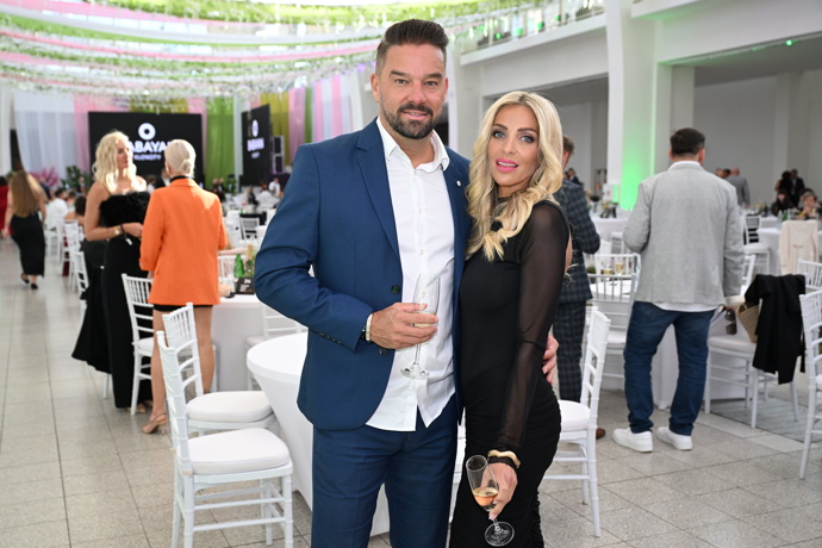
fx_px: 868
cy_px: 274
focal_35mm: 38
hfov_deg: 50.7
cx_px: 411
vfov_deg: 35.1
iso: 800
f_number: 4.5
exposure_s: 1/400
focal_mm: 38
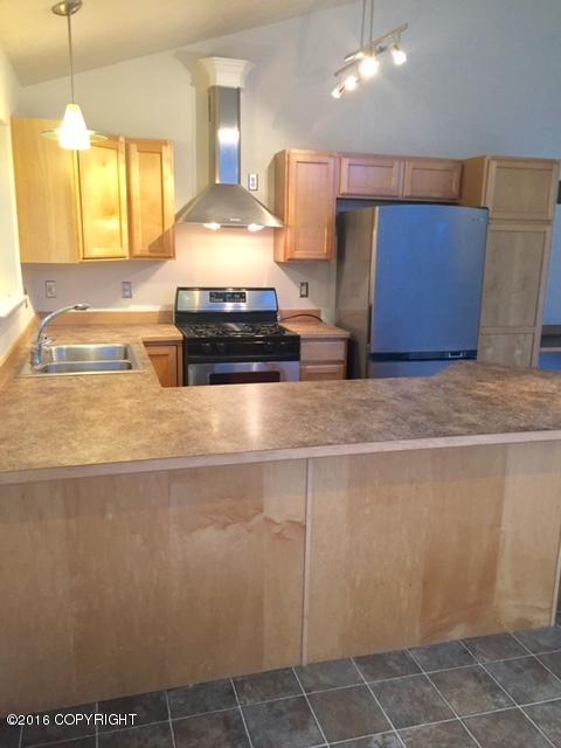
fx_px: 627
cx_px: 280
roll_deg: -1.6
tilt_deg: -12.1
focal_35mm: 29
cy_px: 374
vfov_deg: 61.7
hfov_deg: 48.2
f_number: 2.2
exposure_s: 1/30
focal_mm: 4.15
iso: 125
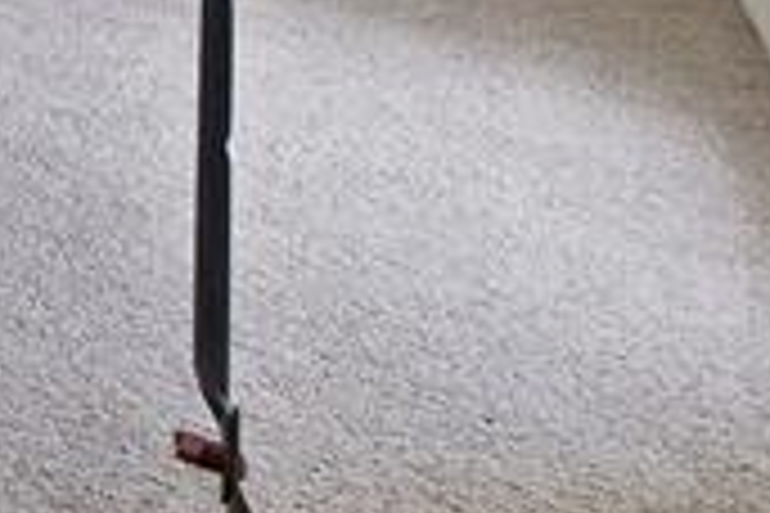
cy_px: -675
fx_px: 1540
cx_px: -1319
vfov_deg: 14.0
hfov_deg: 13.0
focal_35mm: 72
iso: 640
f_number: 9
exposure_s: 1/2
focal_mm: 12
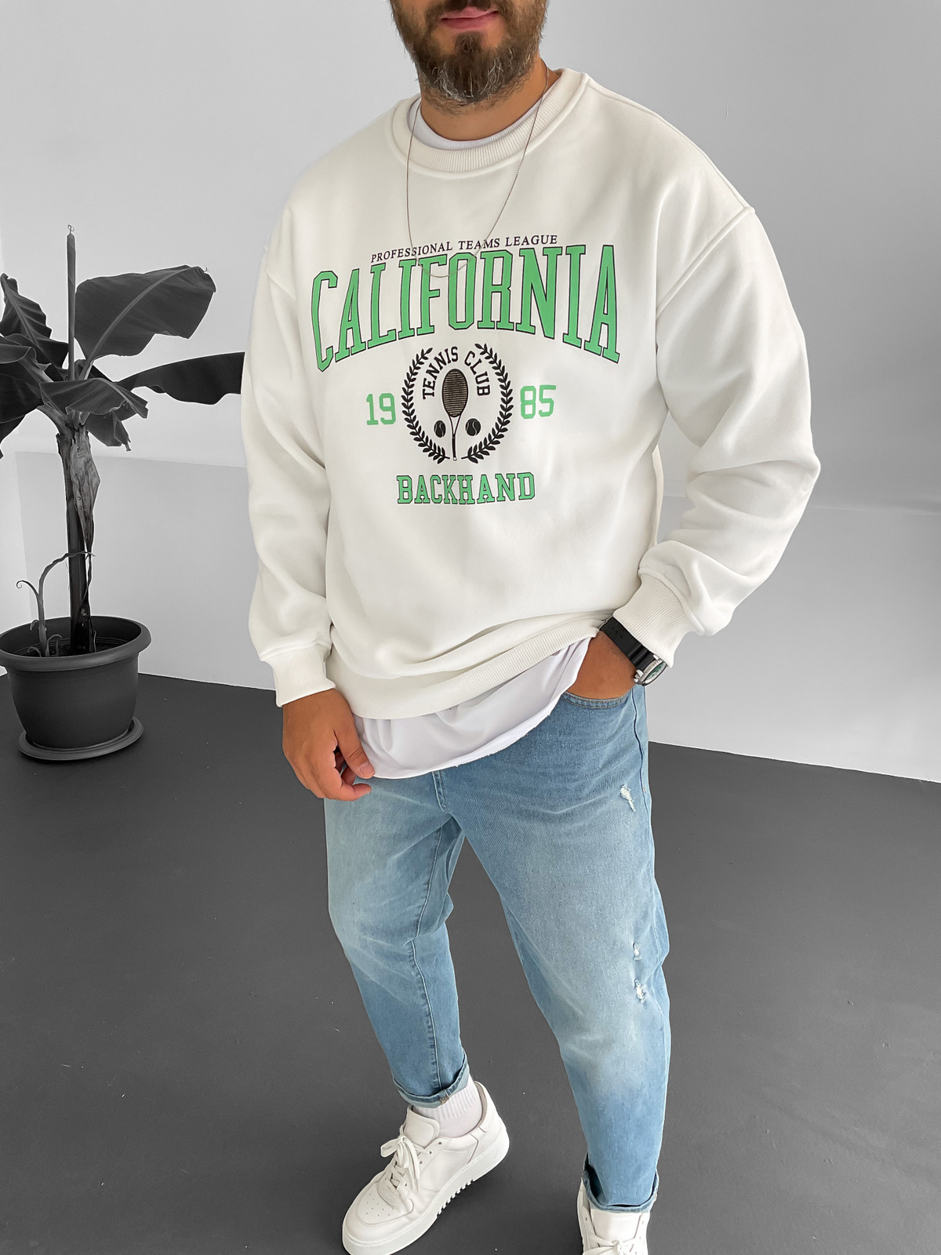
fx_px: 1051
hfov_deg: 48.2
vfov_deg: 61.7
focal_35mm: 29
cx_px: 470
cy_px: 628
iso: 32
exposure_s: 1/120
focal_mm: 3
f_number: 1.8
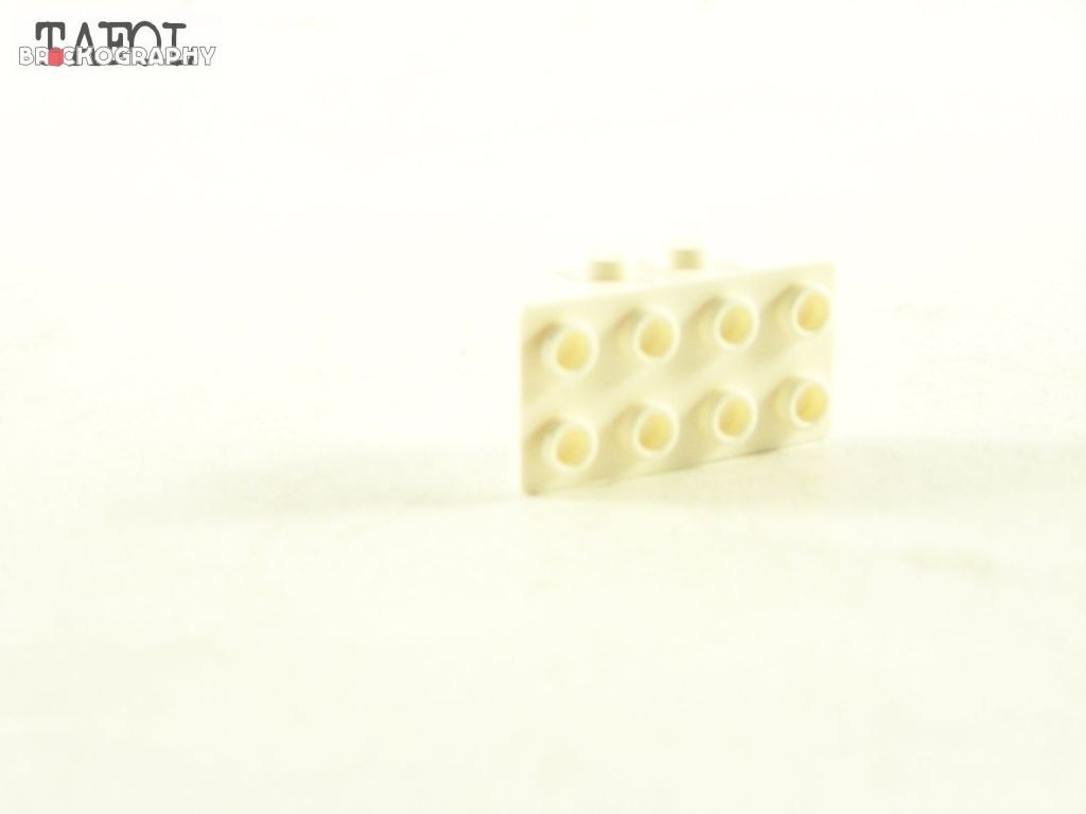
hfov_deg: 18.7
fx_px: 3294
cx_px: 543
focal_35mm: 105
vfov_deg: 14.1
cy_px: 407
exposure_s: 1/60
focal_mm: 17.5
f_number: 3.2
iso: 400
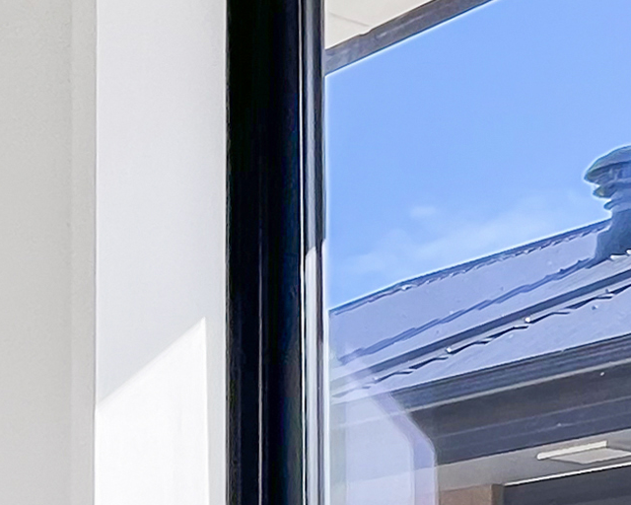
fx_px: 1494
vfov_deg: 16.4
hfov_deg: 19.4
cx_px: -422
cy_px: 875
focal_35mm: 80
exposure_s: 1/314
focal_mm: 1.57
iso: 32
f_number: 1.8
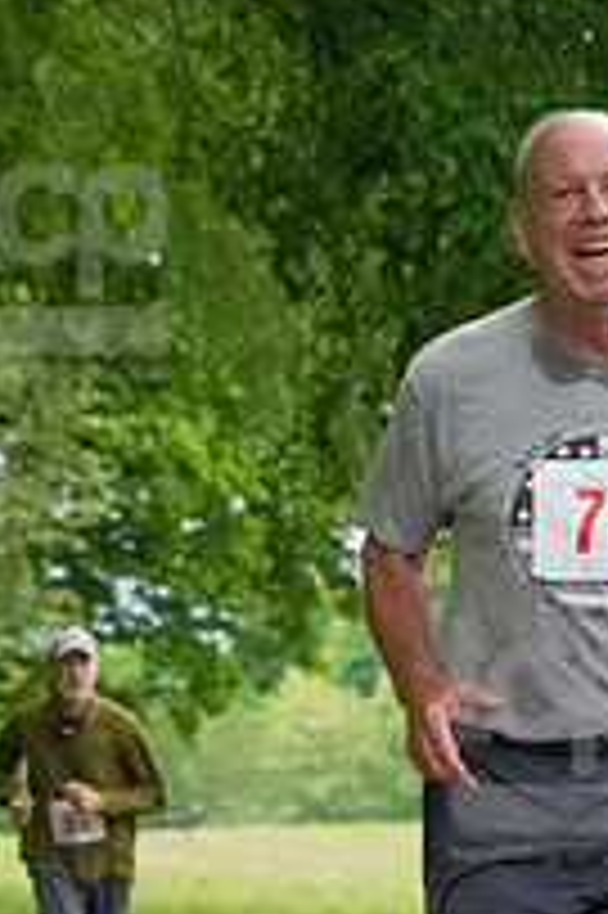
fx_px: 6927
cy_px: 738
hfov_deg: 5.0
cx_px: 556
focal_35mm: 273
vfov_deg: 7.5
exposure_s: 1/1250
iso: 6400
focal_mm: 82
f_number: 5.6
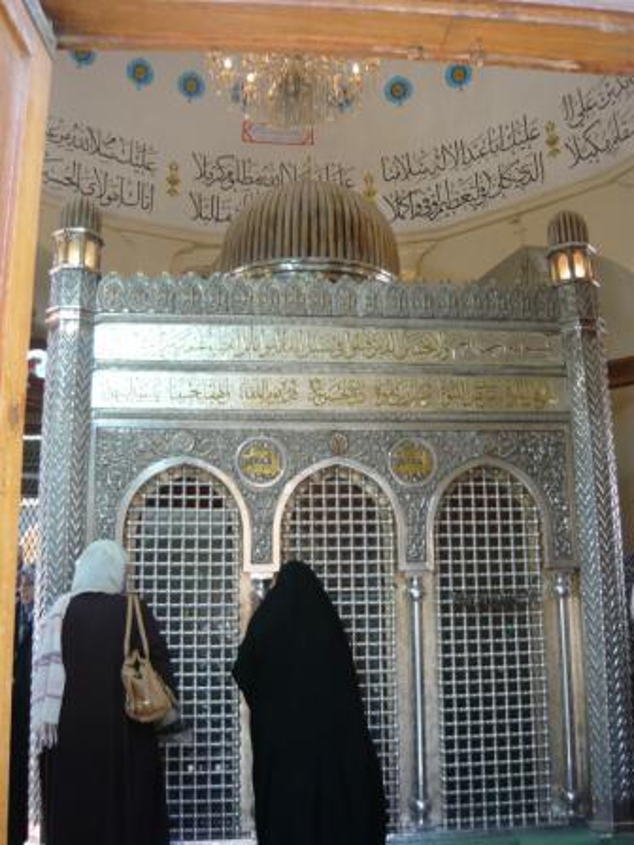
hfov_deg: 42.9
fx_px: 806
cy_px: 422
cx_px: 317
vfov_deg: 55.4
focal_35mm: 33
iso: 100
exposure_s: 1/40
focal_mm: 5.5
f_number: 2.8
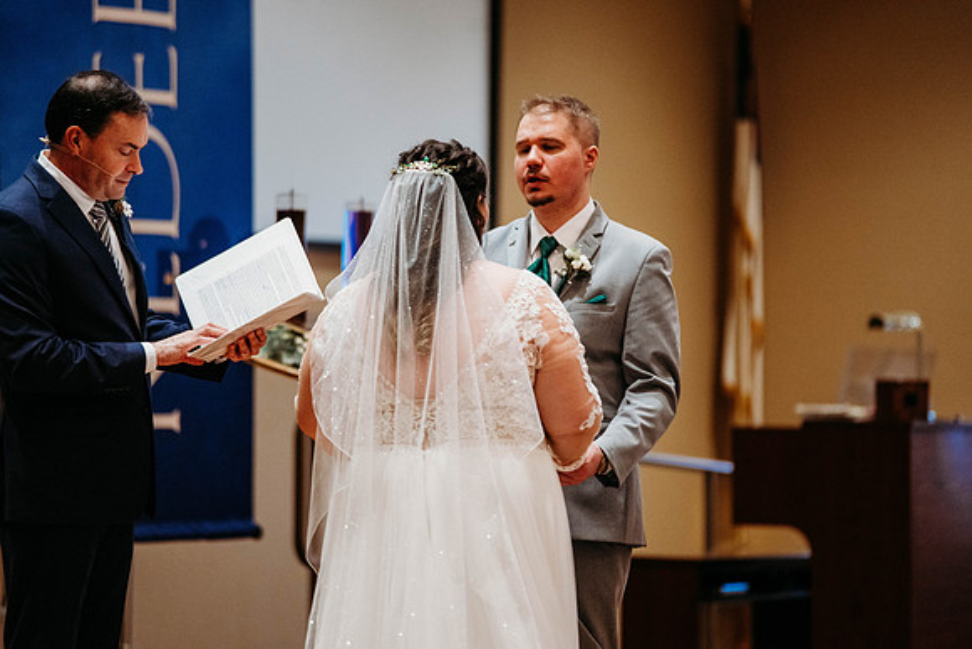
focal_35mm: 200
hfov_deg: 10.3
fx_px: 5401
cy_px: 324
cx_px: 486
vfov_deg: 6.9
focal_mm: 200
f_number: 2.8
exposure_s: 1/250
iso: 2000
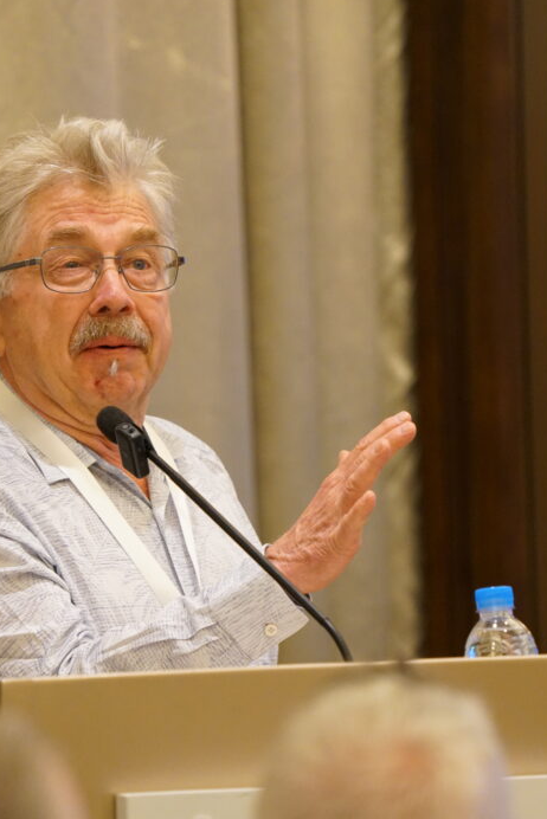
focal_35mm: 565
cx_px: 228
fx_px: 12863
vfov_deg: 3.6
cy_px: 431
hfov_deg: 2.4
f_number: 6.3
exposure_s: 1/200
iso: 6400
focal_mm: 382
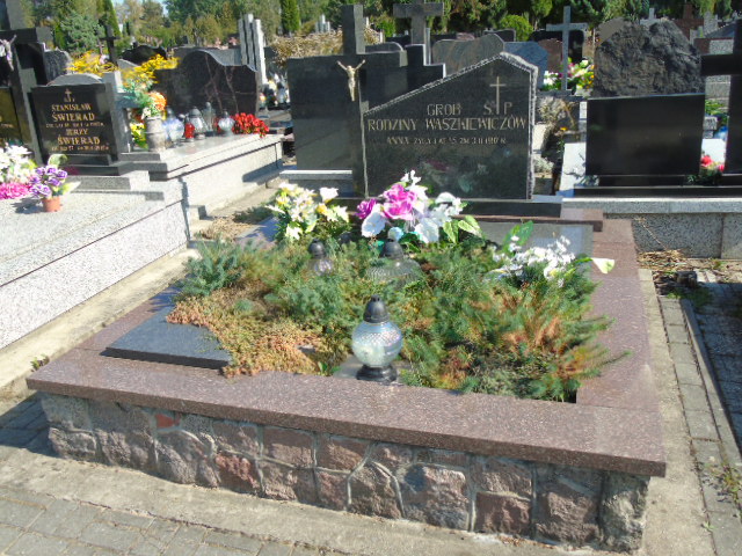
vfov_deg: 48.2
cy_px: 278
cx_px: 371
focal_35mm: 29
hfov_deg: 61.7
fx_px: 622
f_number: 3.6
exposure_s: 1/400
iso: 80
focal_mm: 5.2
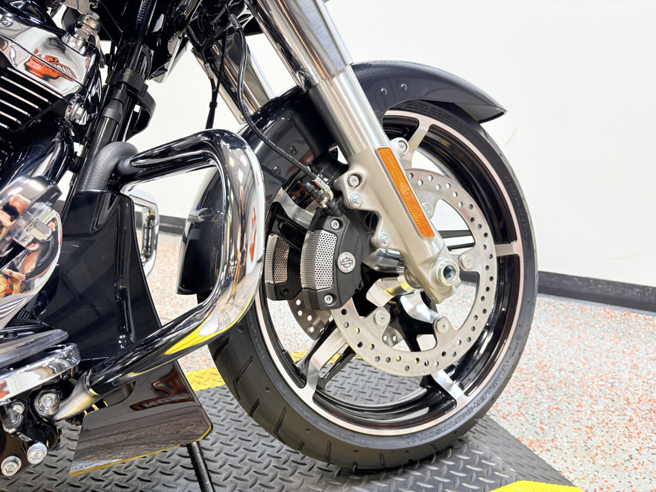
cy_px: 246
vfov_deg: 53.1
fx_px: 493
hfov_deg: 67.3
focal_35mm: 26
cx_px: 328
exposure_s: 1/120
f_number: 1.6
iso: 100
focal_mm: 5.96
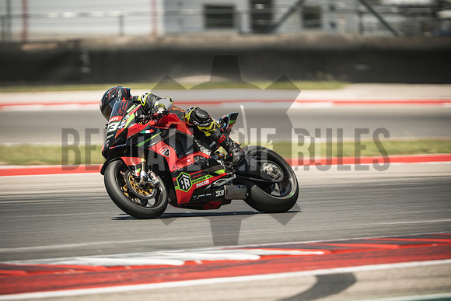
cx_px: 226
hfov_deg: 4.9
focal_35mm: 420
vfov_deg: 3.3
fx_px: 5263
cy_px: 150
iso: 640
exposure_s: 1/400
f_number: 2.8
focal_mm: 280
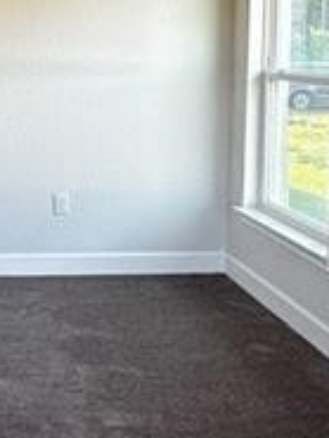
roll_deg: +0.3
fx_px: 734
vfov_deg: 32.6
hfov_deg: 23.1
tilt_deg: -6.1
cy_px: 114
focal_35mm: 58
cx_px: -69
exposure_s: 1/120
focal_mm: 2.22
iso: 125
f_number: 2.2
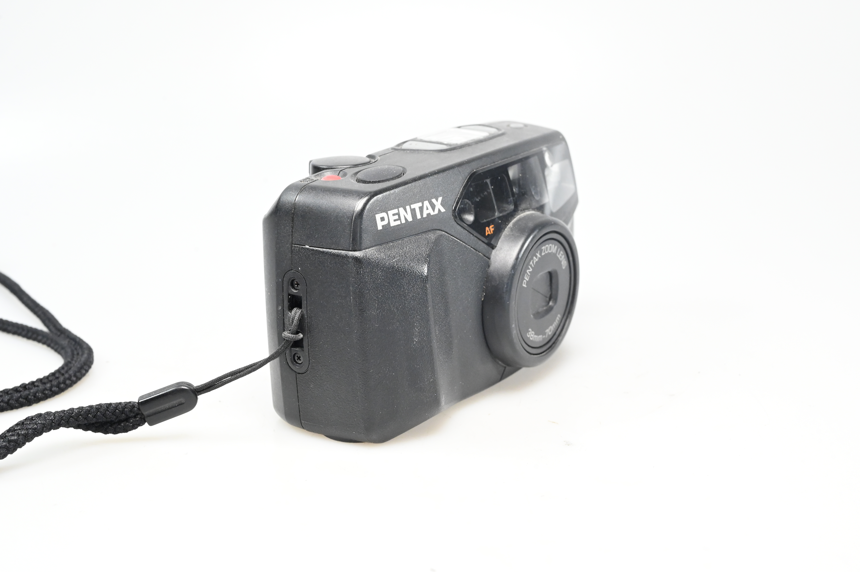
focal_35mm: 50
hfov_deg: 39.6
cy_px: 286
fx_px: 1194
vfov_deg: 27.0
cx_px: 430
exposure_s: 1/200
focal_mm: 50
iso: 5000
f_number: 14
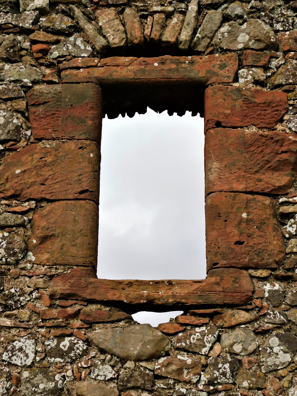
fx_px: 595
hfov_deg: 28.0
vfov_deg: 36.8
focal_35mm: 52
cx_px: 149
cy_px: 201
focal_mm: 9
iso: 125
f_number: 3.8
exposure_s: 1/640
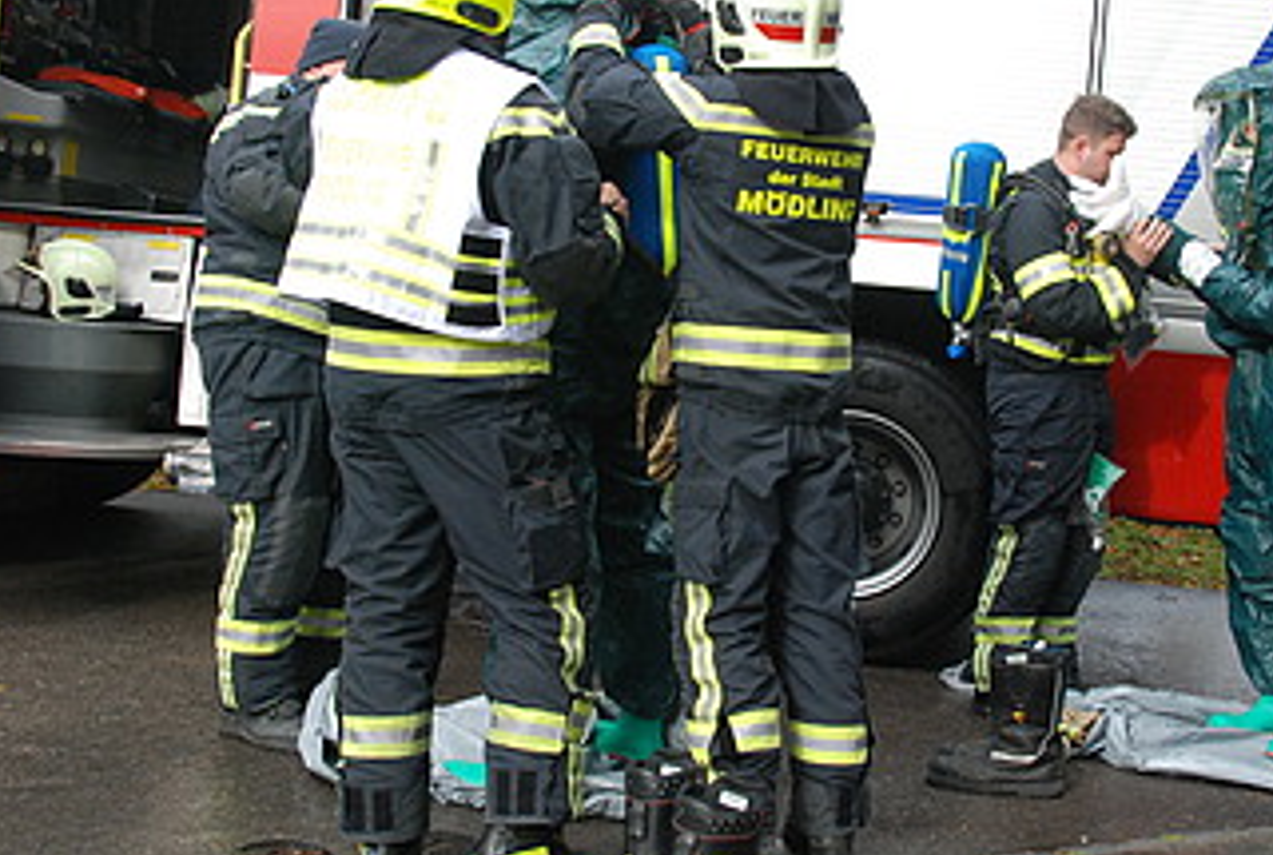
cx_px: 774
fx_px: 1737
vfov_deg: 27.6
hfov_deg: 40.1
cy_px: 364
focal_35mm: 49
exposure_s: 1/250
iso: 800
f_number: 8
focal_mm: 22
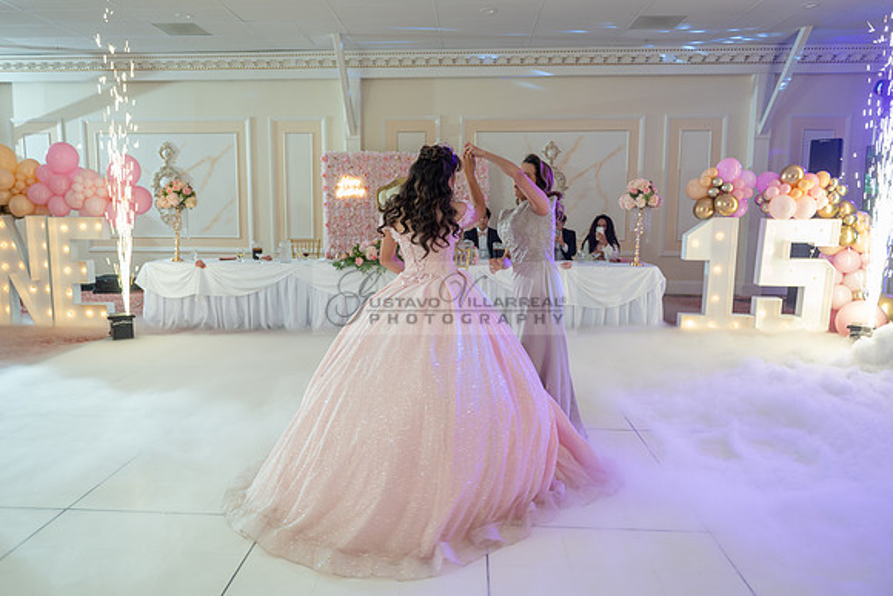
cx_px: 427
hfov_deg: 69.7
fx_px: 641
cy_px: 297
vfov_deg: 49.8
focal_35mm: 26
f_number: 2.8
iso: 400
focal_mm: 24
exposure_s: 1/100
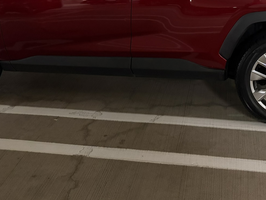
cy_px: 6
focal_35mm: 54
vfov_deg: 25.8
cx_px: 161
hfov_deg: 35.4
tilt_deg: -12.3
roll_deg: +1.5
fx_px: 415
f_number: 1.6
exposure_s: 1/30
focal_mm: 5.96
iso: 800
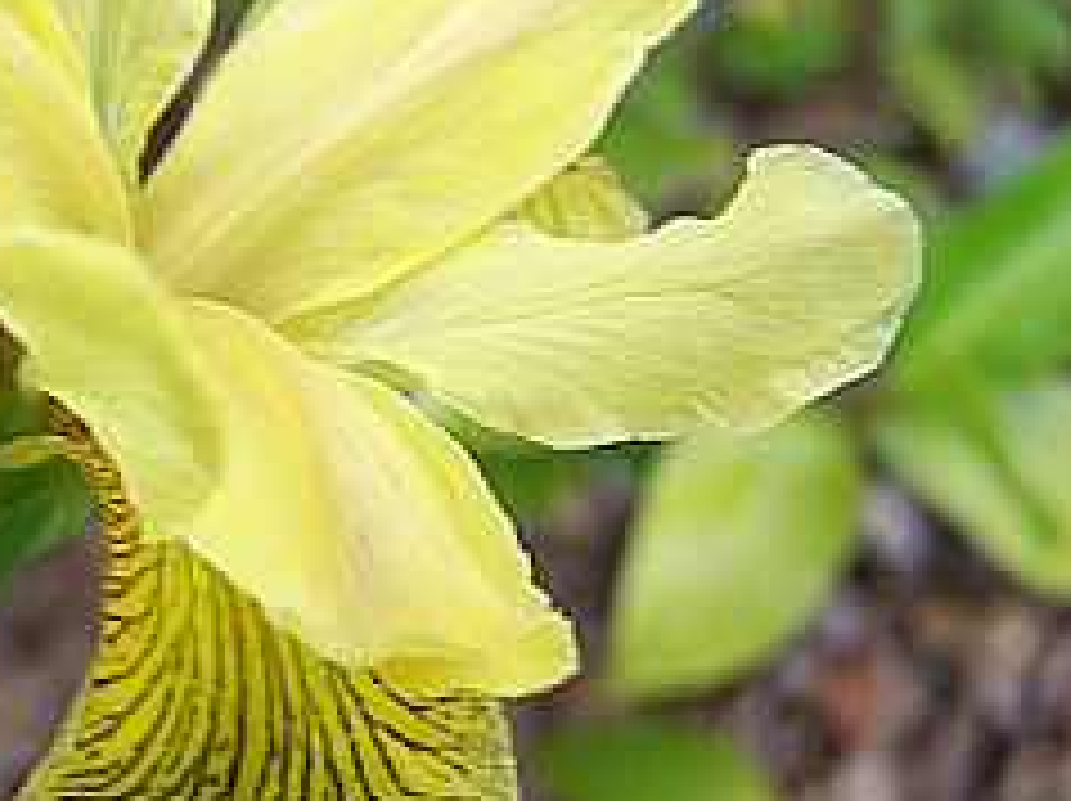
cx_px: 194
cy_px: 346
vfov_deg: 22.9
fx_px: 1978
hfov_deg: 29.5
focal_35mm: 64
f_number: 2.8
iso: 80
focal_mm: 6.3
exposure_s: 1/125
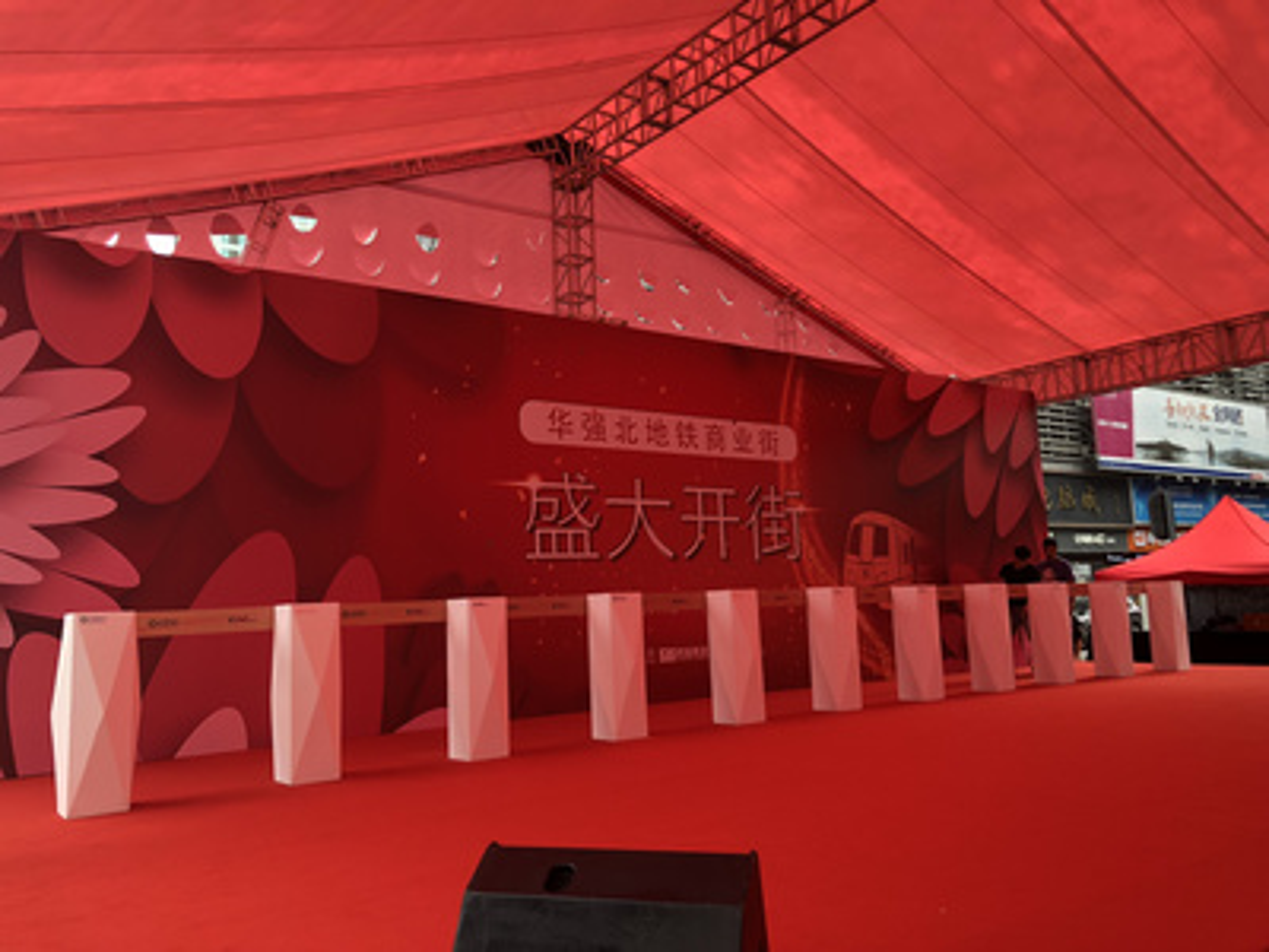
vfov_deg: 49.7
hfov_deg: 63.4
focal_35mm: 28
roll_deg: +2.4
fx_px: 1026
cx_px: 634
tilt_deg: +8.2
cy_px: 476
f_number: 1.8
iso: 20
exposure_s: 1/197
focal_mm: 4
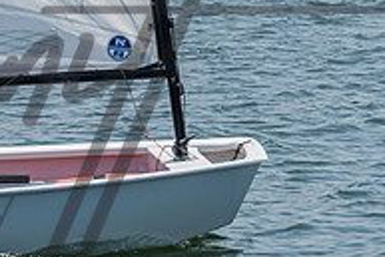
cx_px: -74
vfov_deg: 2.2
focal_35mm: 627
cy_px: 57
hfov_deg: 3.3
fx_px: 6710
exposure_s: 1/1600
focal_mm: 200
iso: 320
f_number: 8
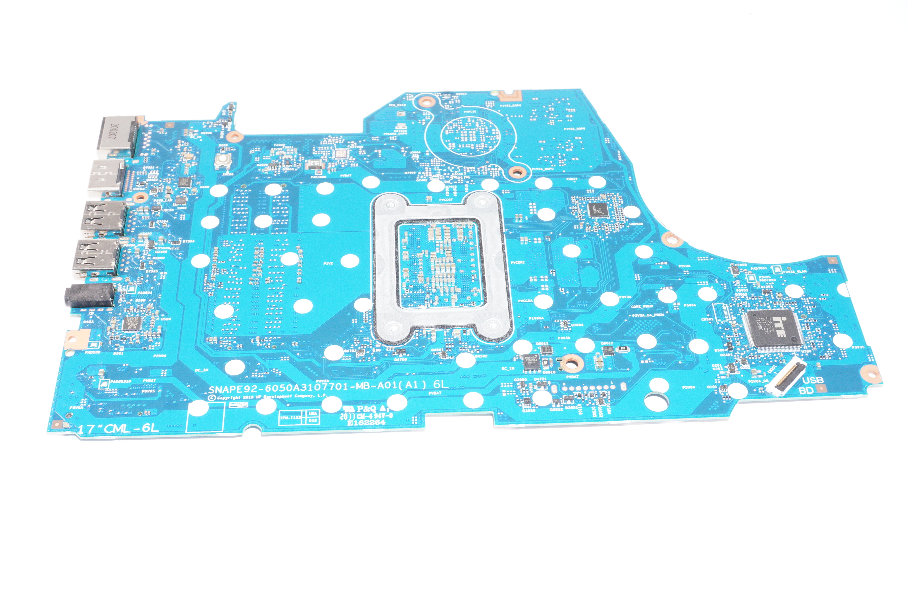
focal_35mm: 46
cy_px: 302
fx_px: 1172
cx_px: 454
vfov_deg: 28.9
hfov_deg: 42.4
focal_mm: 31
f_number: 11
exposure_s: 1/80
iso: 800
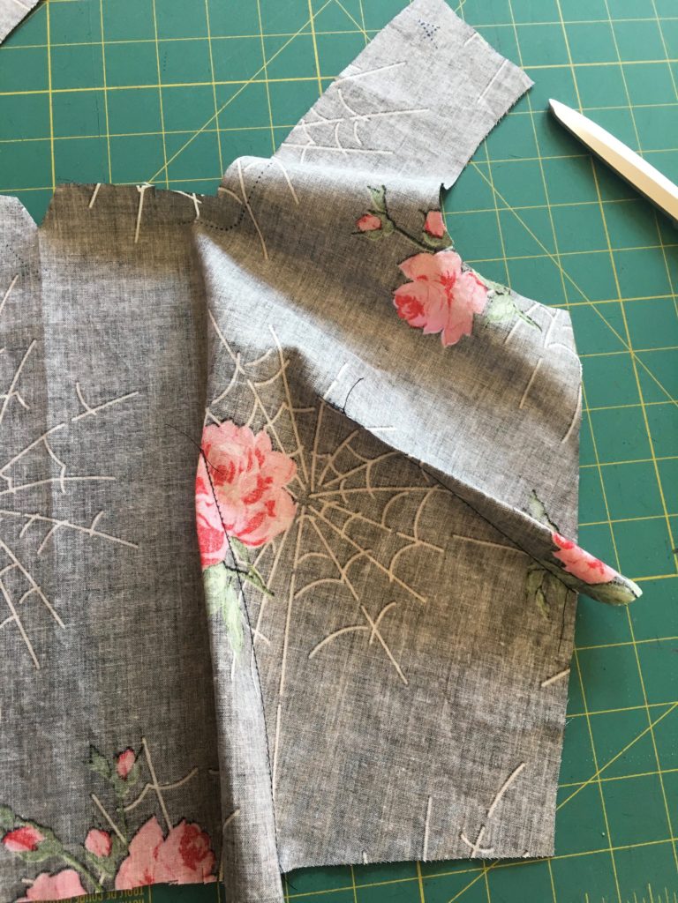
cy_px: 452
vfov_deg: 61.7
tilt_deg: -76.1
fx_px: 757
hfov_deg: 48.2
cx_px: 339
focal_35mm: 29
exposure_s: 1/30
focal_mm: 4.15
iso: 40
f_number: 2.2
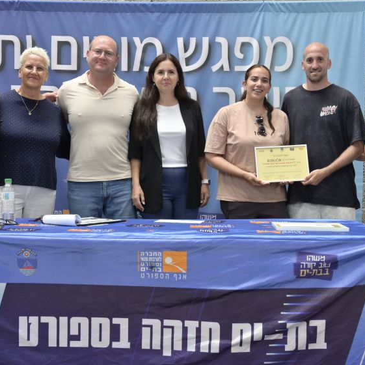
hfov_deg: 32.2
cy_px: 202
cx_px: 168
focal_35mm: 53
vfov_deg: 32.2
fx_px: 632
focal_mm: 35
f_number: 6.3
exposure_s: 1/160
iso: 1600
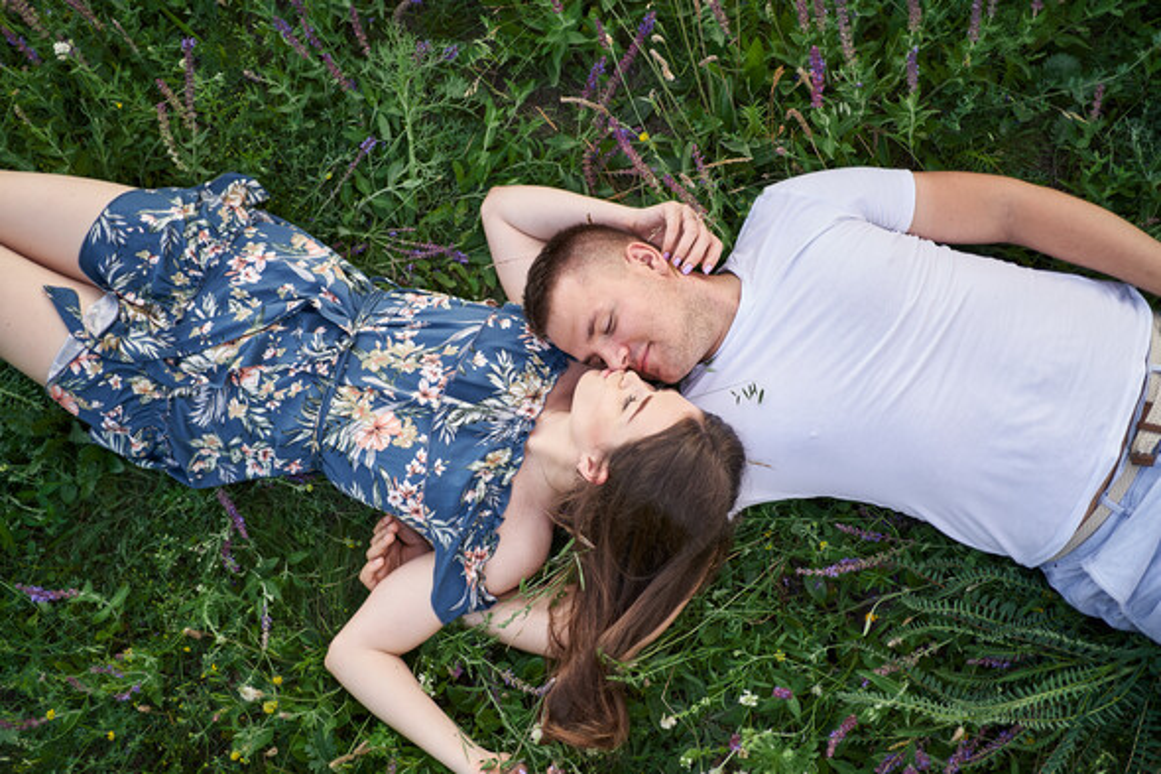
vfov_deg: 37.8
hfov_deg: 54.4
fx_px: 1128
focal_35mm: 35
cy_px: 387
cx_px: 580
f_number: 1.8
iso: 200
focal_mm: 35
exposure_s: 1/800
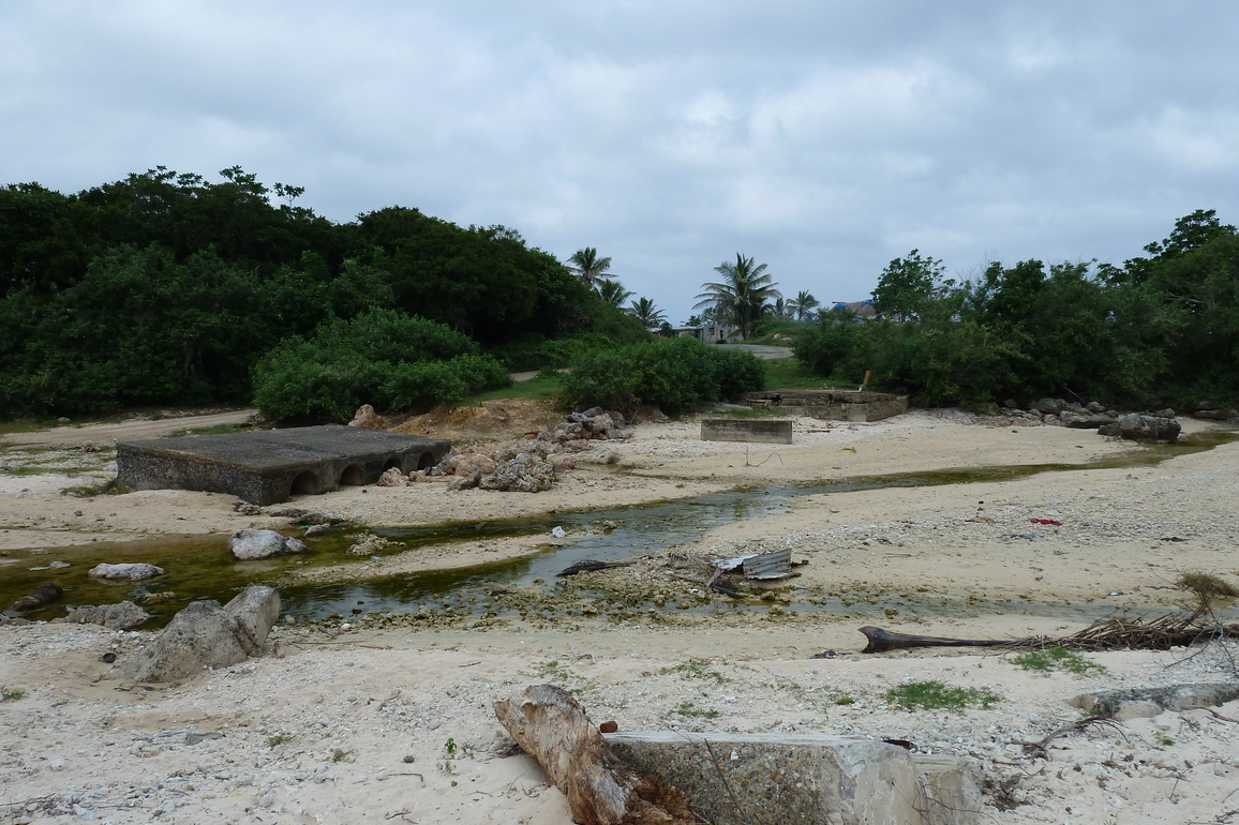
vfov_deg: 47.8
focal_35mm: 27
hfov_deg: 67.4
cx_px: 631
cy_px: 471
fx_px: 929
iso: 80
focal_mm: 4.1
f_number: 4.5
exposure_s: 1/500
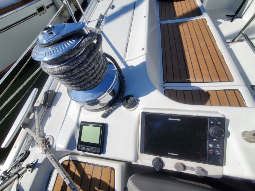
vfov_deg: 89.9
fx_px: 96
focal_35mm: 13
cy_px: 96
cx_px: 128
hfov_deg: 106.2
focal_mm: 1.8
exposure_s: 1/2127
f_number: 2.2
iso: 50
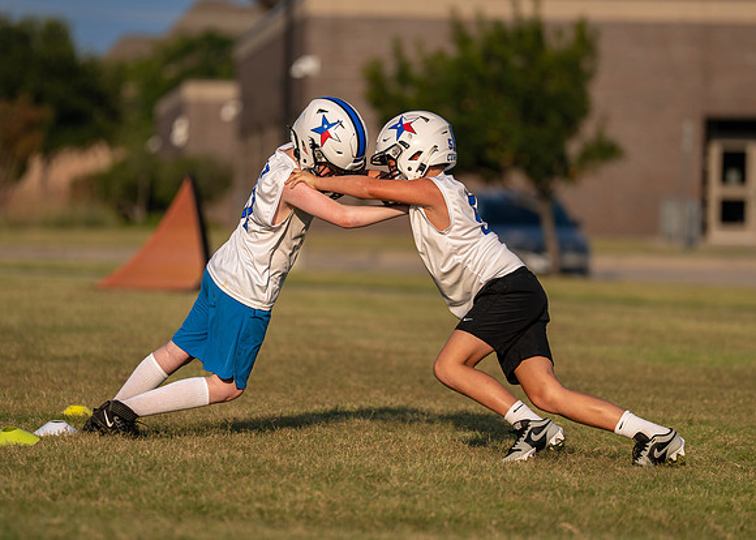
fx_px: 6135
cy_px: 229
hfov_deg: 7.1
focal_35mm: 286
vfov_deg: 5.0
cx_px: 386
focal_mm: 200
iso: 100
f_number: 2.8
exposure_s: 1/2500
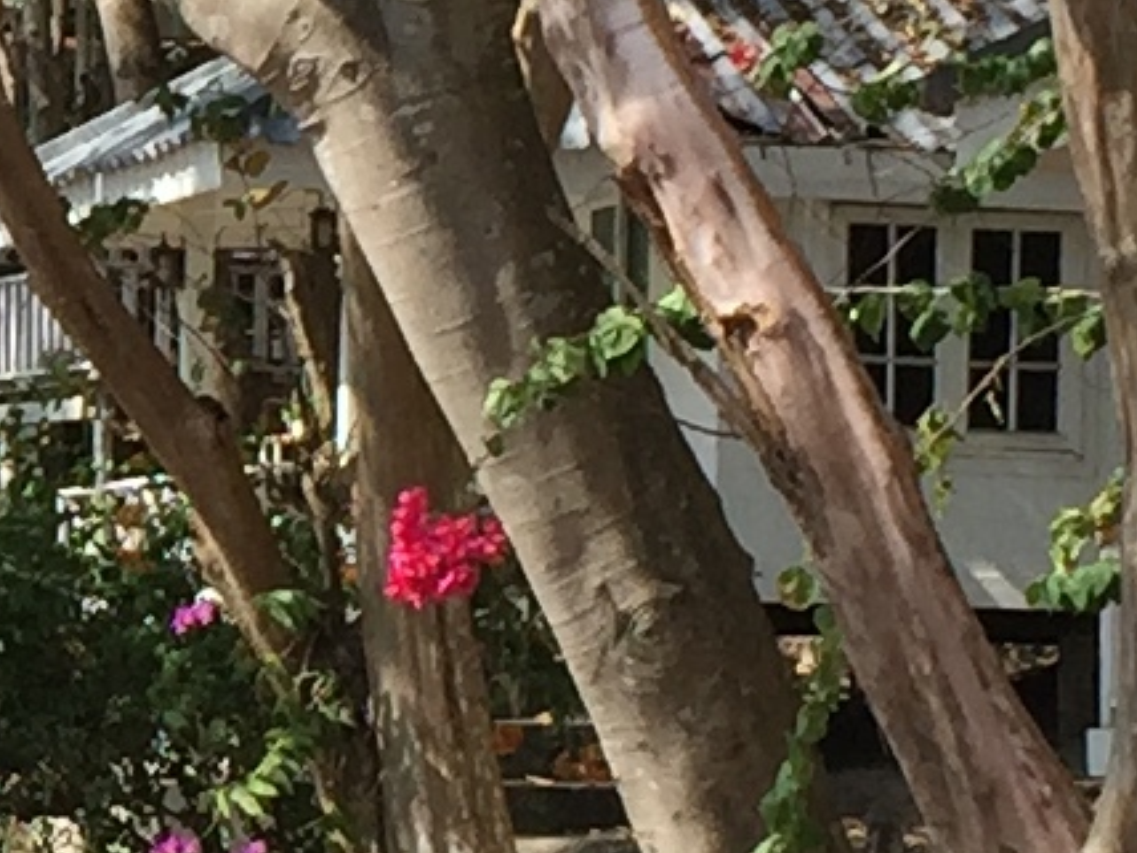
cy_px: 569
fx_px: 7259
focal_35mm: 221
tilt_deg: +0.5
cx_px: -635
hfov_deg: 8.7
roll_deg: -1.6
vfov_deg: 6.7
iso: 32
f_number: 2.2
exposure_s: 1/1199
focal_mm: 4.15
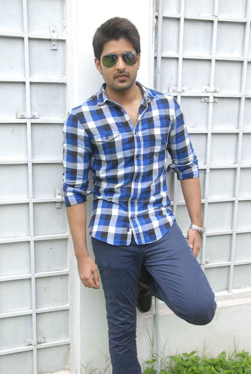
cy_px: 187
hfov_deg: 32.0
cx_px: 126
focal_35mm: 42
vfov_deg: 46.3
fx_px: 437
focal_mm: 28
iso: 320
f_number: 8
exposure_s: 1/125
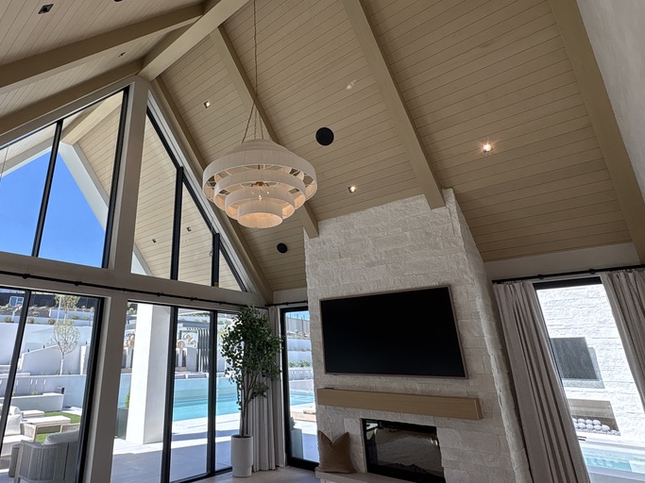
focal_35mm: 21
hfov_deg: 77.2
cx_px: 231
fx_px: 391
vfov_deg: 63.2
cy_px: 210
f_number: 2.2
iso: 50
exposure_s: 1/377
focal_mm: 2.22
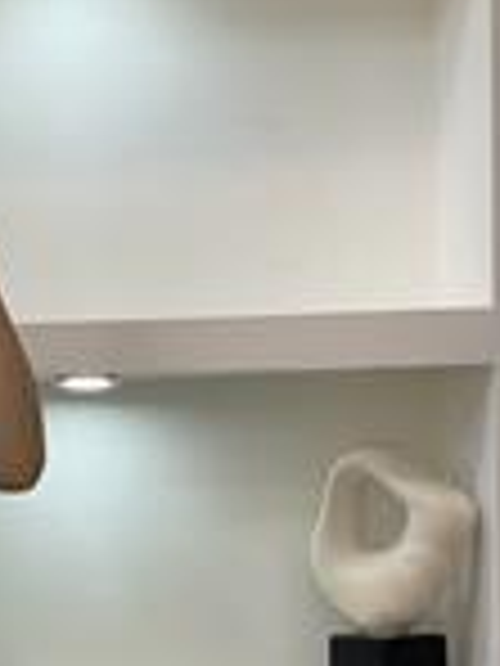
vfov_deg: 13.2
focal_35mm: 145
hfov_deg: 10.0
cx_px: -189
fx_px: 2793
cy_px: 848
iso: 80
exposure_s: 1/100
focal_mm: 6
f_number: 2
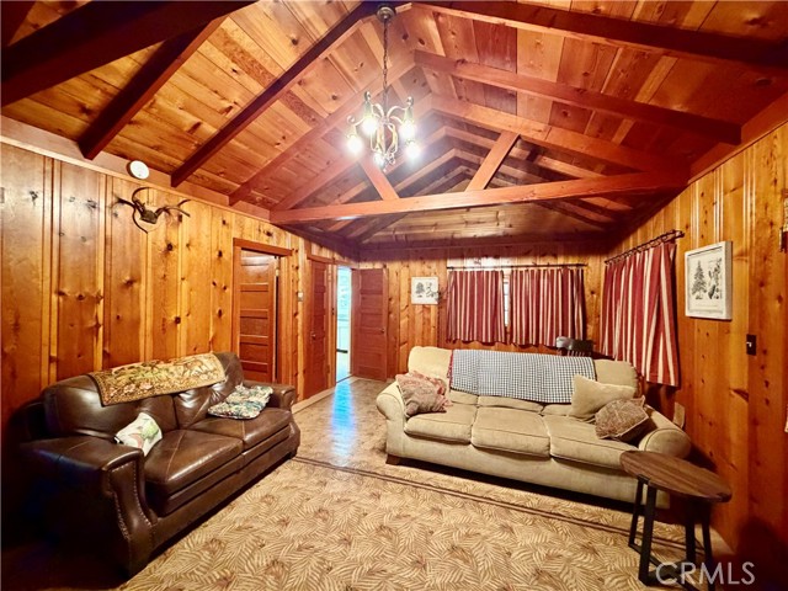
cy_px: 296
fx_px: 319
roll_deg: -0.8
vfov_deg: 85.7
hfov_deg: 102.1
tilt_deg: +0.3
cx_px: 394
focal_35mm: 14
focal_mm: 2.22
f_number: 2.2
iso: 1000
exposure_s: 1/40
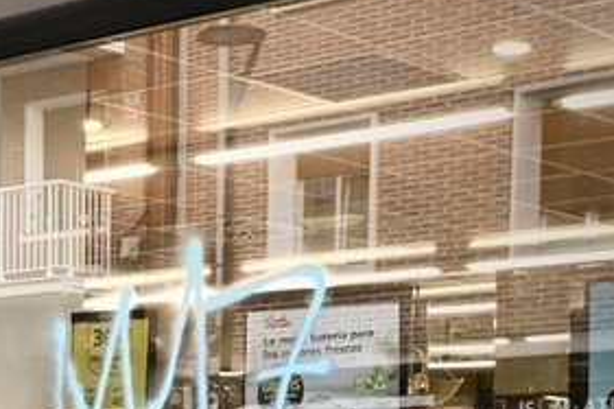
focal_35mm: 80
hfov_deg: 20.4
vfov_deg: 15.7
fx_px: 1364
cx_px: -387
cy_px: 615
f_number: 5.6
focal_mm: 24
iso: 2000
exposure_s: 1/200
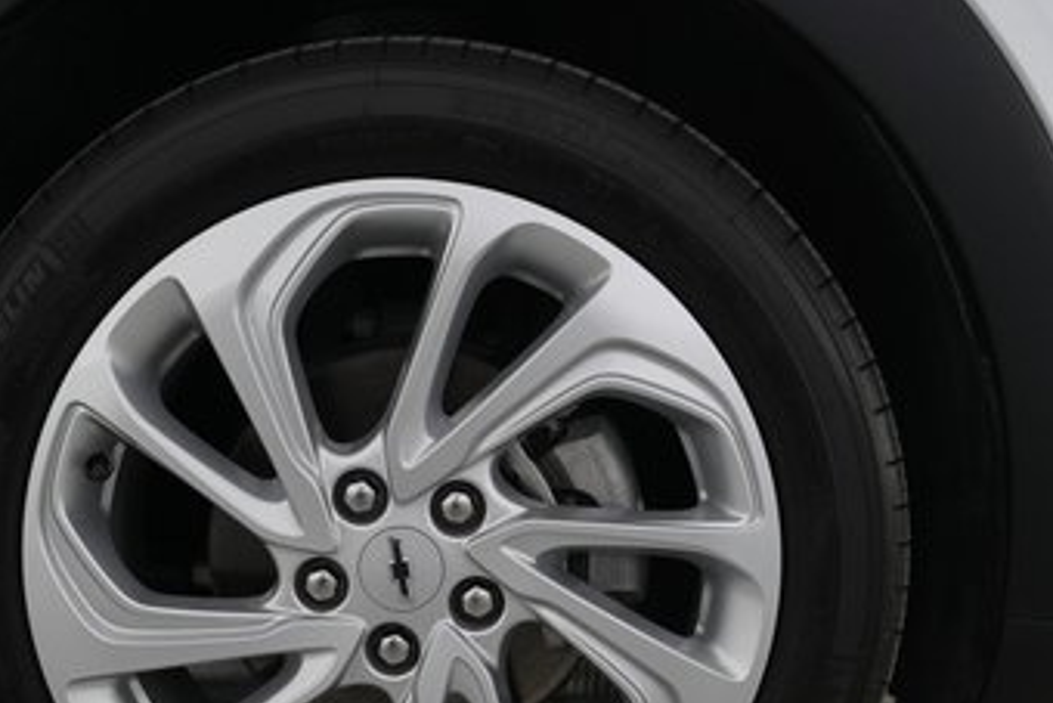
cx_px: 486
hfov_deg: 41.9
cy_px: 601
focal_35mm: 47
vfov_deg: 27.8
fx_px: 1375
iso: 2000
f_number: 4
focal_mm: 25
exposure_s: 1/160
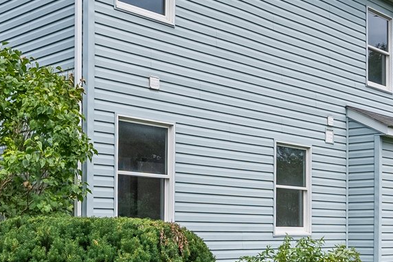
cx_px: 187
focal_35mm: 57
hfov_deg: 35.0
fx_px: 623
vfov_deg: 23.5
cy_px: 201
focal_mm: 16
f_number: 8
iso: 320
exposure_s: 1/200
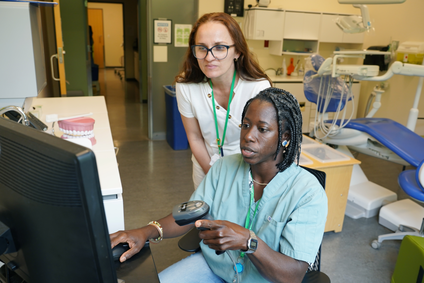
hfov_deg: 63.7
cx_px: 212
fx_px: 342
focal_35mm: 29
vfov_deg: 45.0
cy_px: 142
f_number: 5.6
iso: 800
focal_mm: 29
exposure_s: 1/125
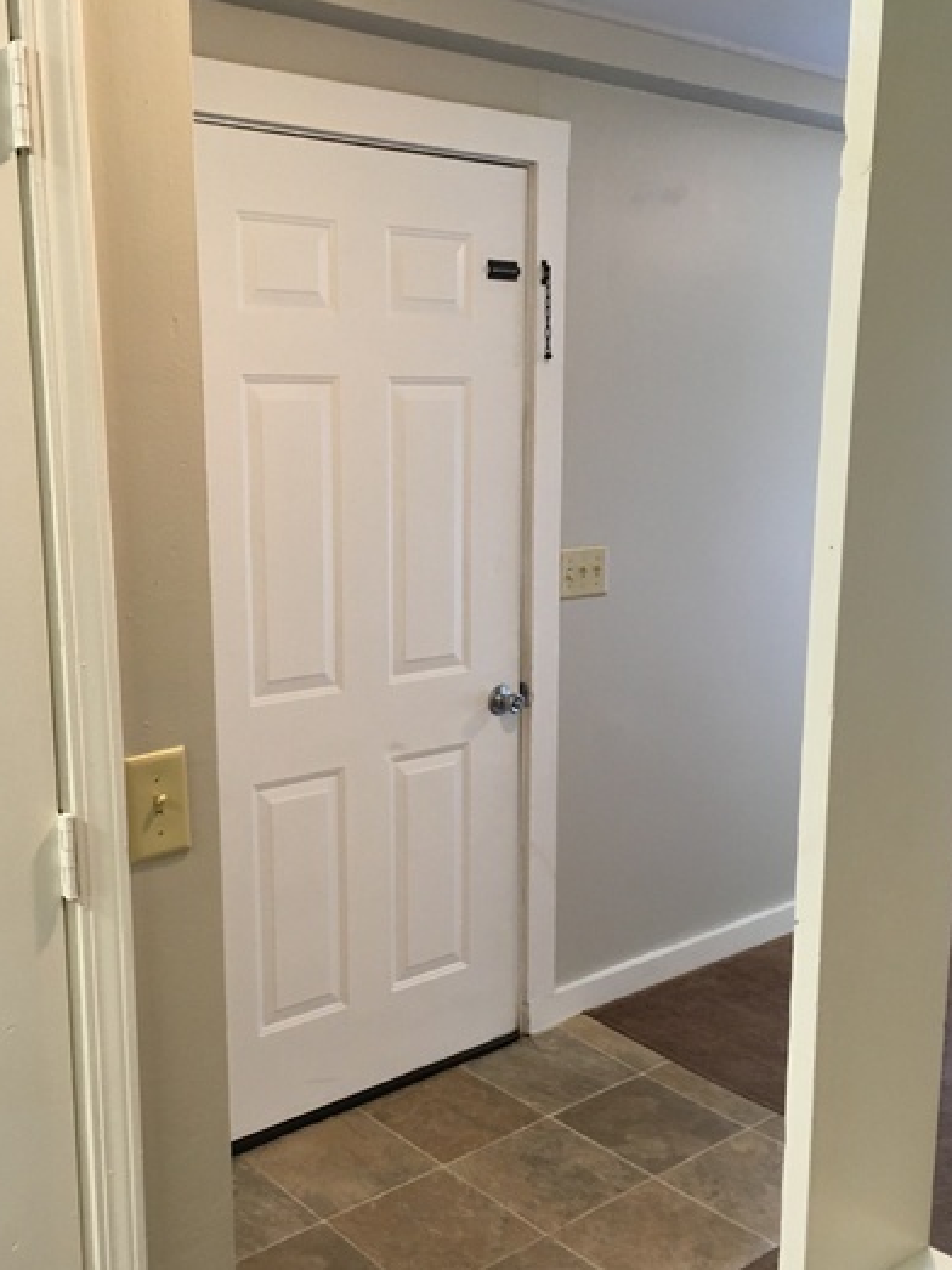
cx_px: 406
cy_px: 691
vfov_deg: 50.1
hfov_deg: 38.6
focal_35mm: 37
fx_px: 1357
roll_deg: +0.7
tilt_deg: -11.8
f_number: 2.2
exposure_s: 1/30
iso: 125
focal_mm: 4.15
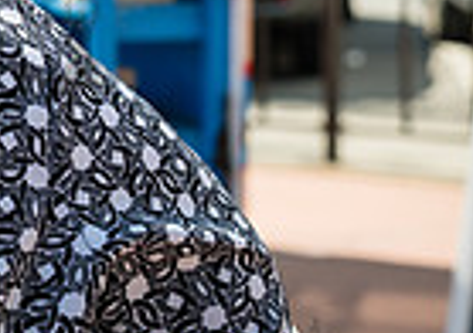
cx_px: -459
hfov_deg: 9.7
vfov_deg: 7.2
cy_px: -149
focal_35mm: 195
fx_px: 2608
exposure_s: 1/320
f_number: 4
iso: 100
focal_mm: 44
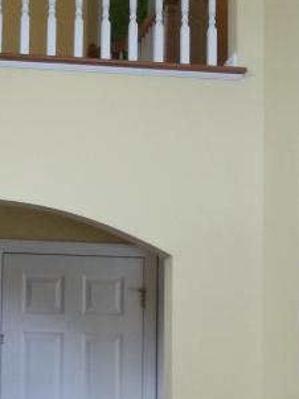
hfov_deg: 13.1
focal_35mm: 112
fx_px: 1292
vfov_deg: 17.5
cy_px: 268
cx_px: 22
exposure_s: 1/125
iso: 400
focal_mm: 6
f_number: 3.5
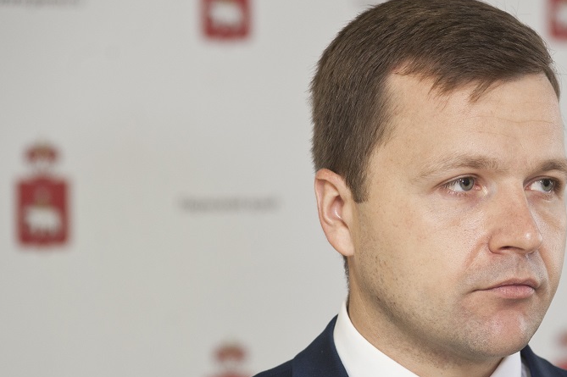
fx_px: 3809
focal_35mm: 242
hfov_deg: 8.5
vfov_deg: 5.7
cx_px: 468
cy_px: 252
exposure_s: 1/160
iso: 1100
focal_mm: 135
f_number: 5
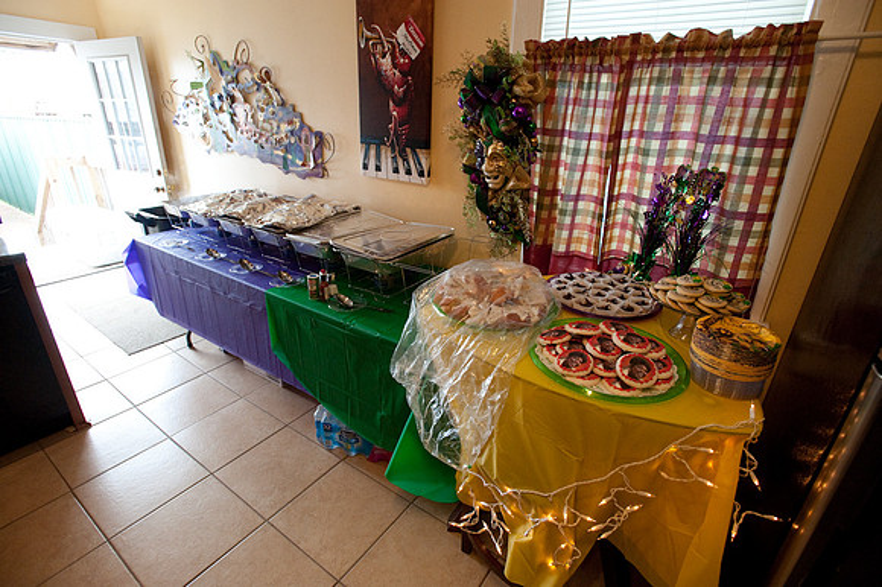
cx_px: 441
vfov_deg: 70.4
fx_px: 416
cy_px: 294
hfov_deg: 93.3
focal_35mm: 17
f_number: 5.6
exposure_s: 1/160
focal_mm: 17
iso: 2500
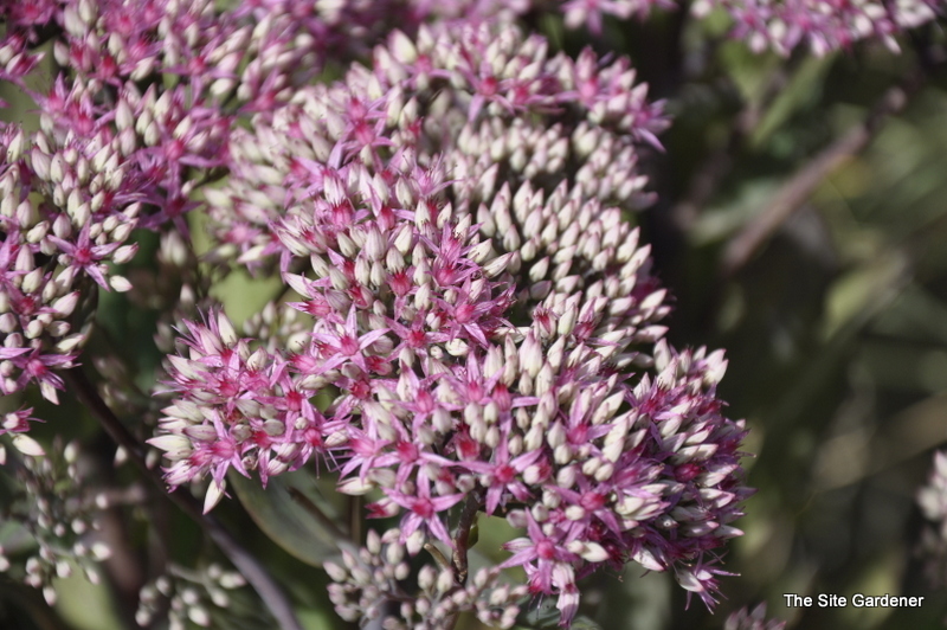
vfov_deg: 8.7
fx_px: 4140
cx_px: 474
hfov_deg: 13.1
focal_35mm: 158
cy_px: 315
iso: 200
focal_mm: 105
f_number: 5.6
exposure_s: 1/640
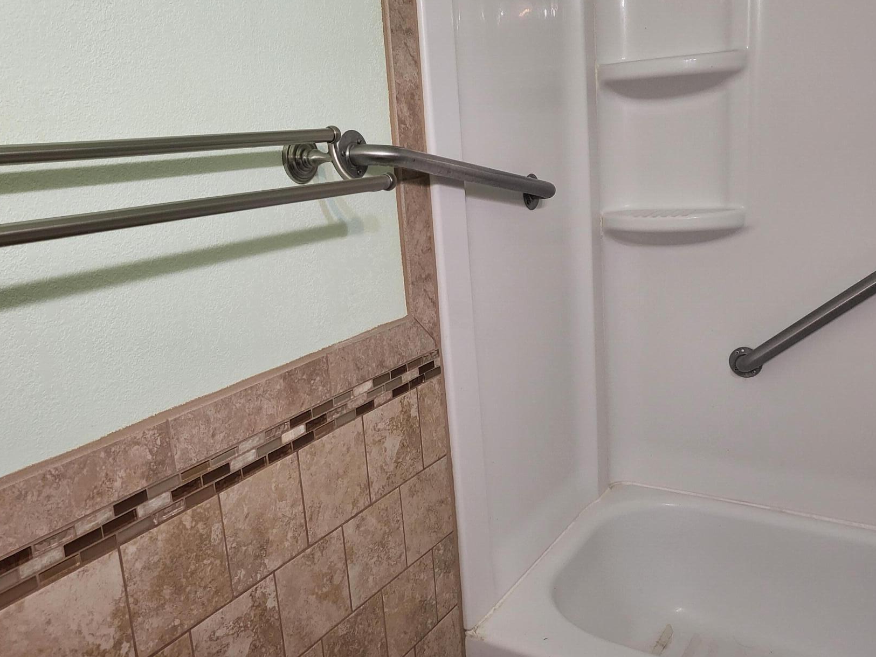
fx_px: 810
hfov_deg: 56.7
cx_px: 385
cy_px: 295
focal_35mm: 32
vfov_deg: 44.1
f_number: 1.8
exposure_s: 1/60
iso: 160
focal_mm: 4.25
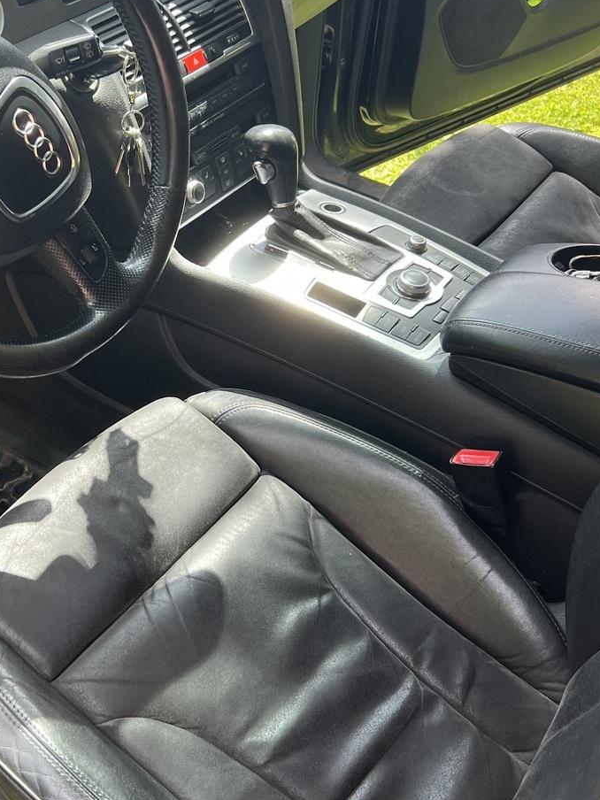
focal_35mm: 46
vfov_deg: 41.2
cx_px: 144
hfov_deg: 30.9
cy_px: 370
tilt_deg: -41.7
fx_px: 1063
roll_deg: +0.0
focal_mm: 5.7
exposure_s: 1/204
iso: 40
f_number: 1.5
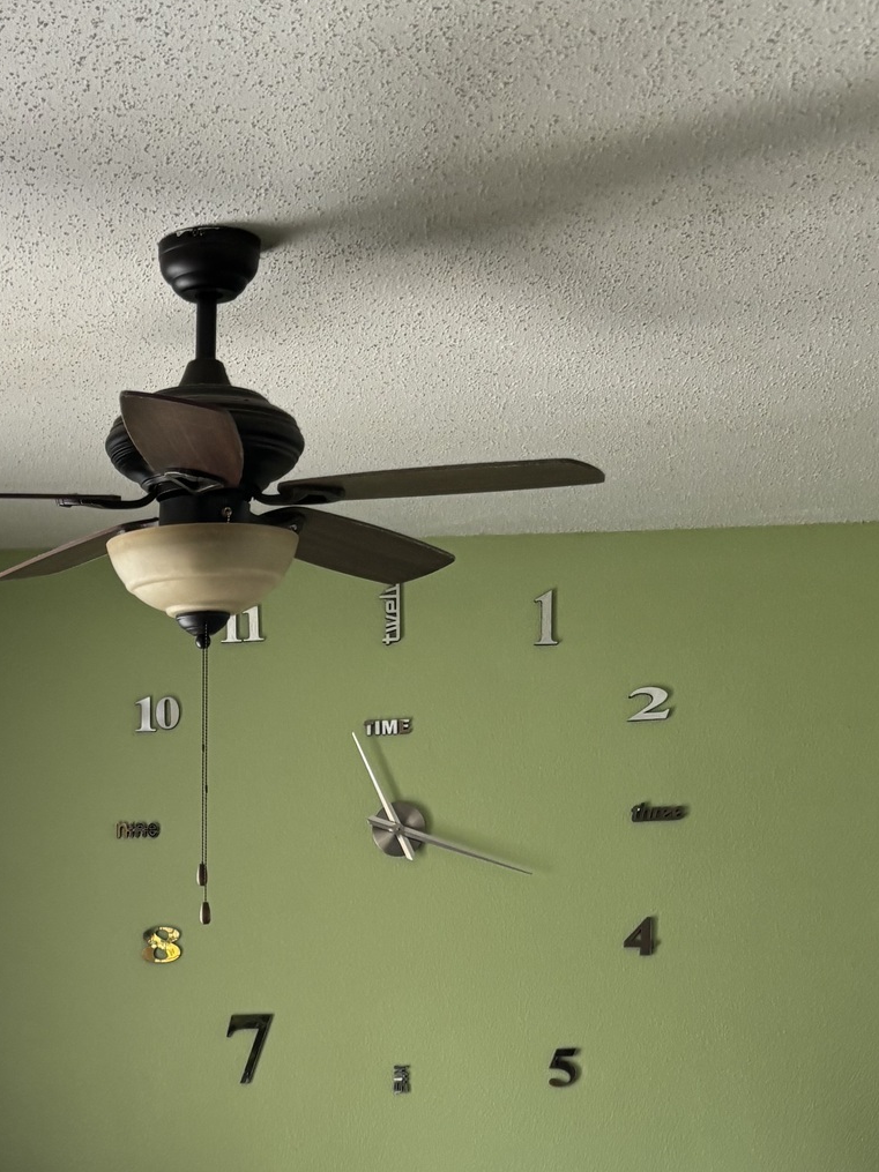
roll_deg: +0.3
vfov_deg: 30.0
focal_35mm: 59
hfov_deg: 24.3
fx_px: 1998
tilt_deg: -7.3
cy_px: 1227
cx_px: 124
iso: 125
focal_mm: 5.96
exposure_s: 1/113
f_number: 1.6
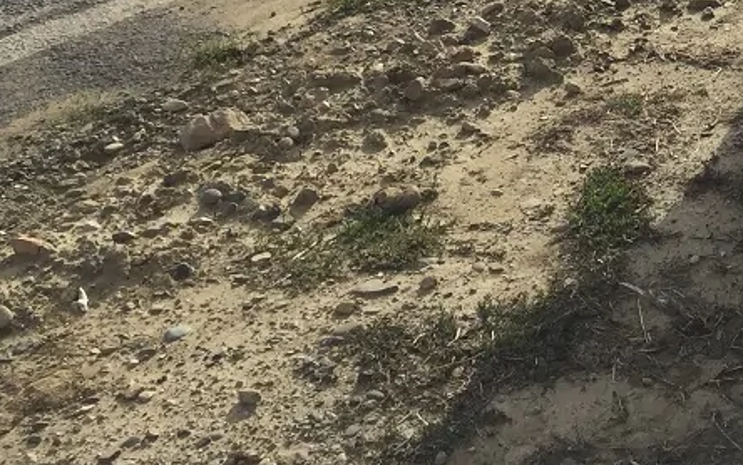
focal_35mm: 83
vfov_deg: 14.6
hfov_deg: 22.4
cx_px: 954
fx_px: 1682
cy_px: -251
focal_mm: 4.15
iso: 32
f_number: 2.2
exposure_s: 1/1980
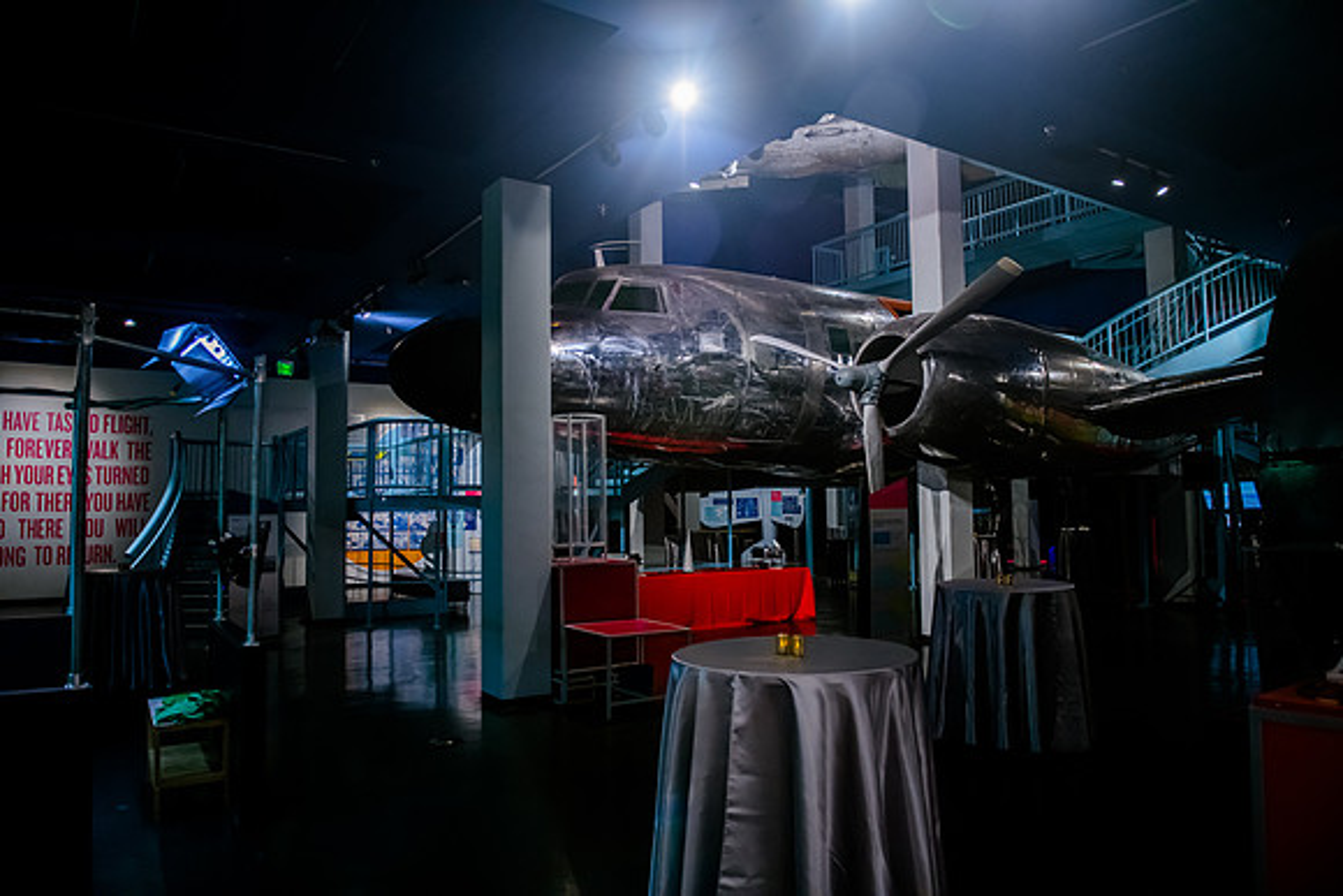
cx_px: 672
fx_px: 896
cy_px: 448
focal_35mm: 24
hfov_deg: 73.7
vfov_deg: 53.2
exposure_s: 1/160
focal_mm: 24
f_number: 2.8
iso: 2000
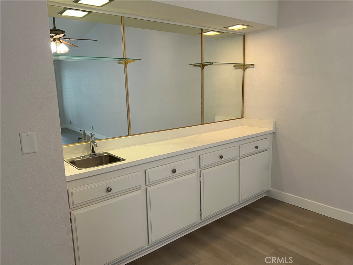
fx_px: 265
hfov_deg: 67.3
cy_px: 132
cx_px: 176
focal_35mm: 26
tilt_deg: -10.0
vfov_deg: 53.1
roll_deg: +1.9
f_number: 1.5
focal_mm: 5.7
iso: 80
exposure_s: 1/60
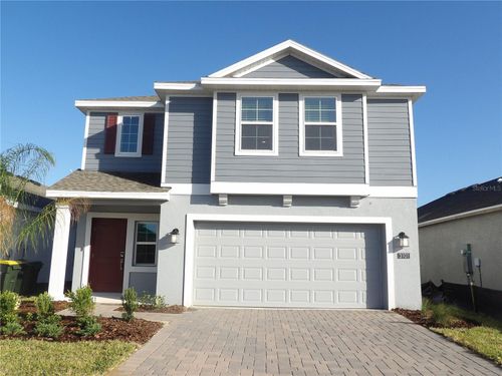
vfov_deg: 49.7
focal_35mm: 28
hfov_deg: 63.4
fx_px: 406
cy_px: 188
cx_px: 251
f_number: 3.4
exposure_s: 1/776
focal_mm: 5
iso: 100
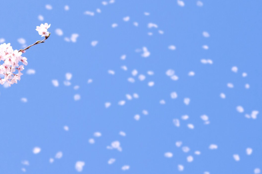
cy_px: -16
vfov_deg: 6.2
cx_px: 63
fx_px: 1591
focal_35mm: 219
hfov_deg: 9.4
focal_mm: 60
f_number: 5.6
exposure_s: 1/500
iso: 200
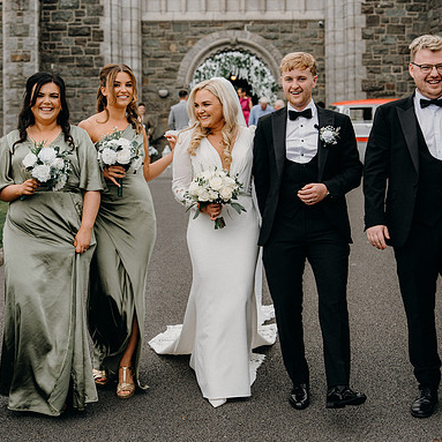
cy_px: 222
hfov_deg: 24.0
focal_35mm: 72
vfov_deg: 24.0
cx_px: 248
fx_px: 1040
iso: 125
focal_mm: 56
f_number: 3.5
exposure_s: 1/250
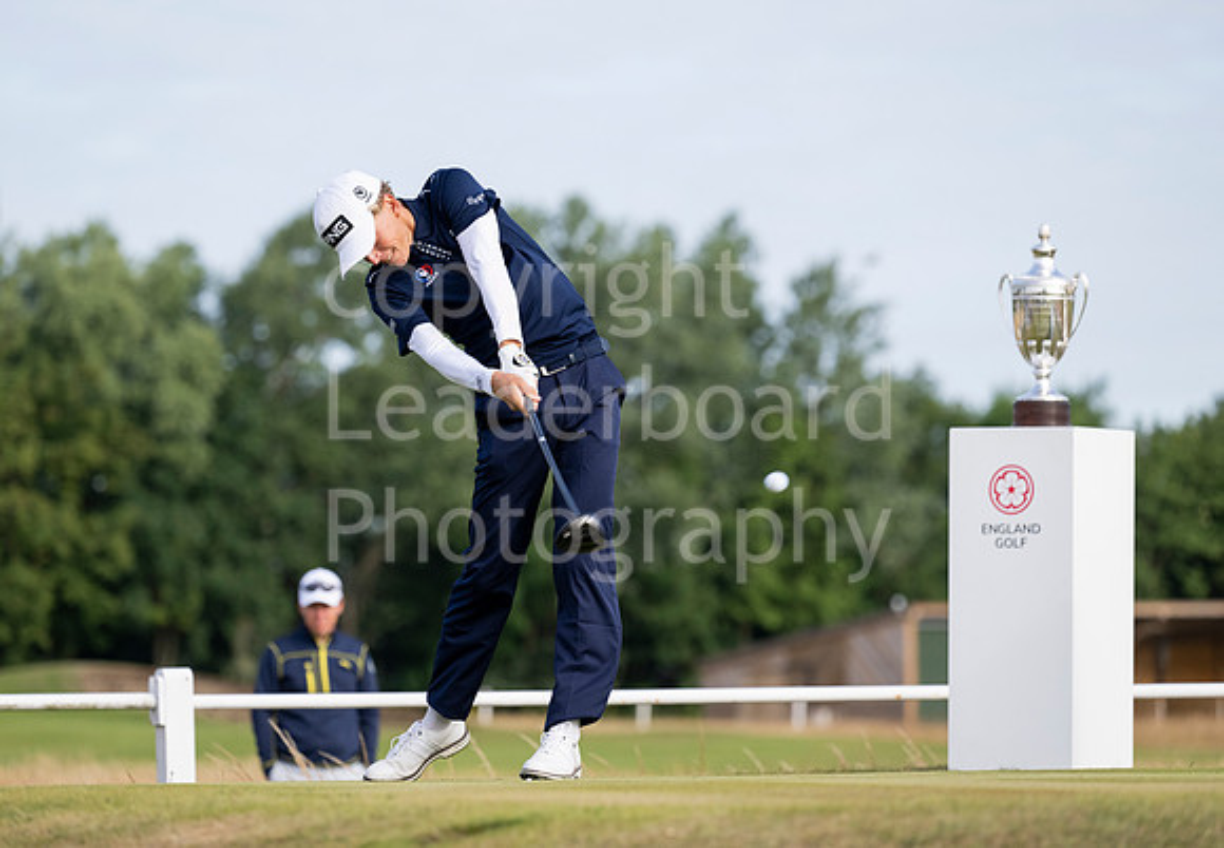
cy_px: 384
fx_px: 9669
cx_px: 528
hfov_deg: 7.2
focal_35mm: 281
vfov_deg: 5.0
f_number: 5.6
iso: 800
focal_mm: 250
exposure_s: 1/2500
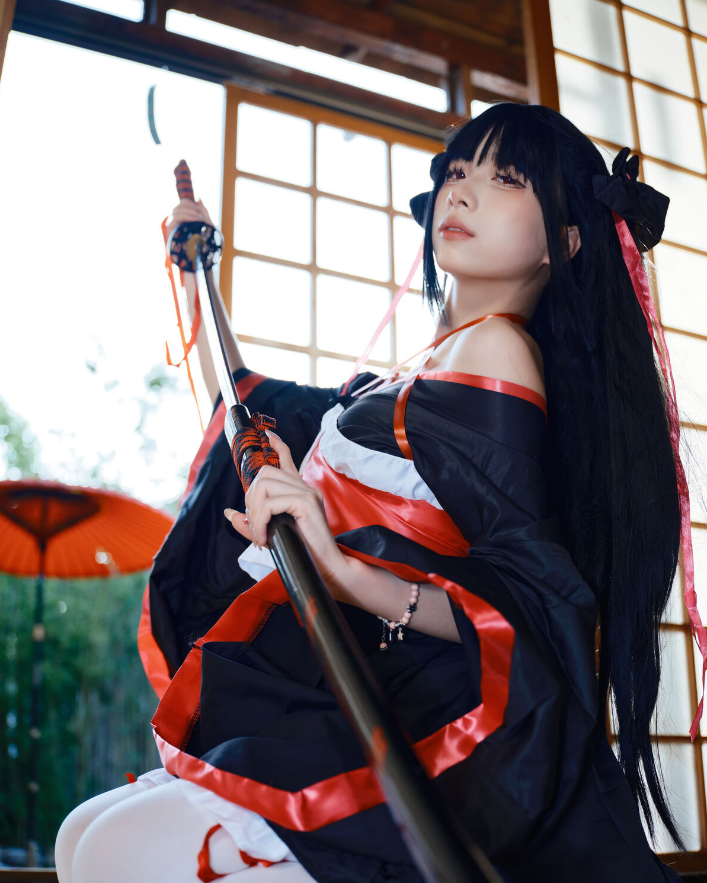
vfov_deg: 42.0
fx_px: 1151
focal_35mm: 44
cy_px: 469
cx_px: 353
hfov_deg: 34.2
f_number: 4
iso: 1000
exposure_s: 1/125
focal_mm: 52.9
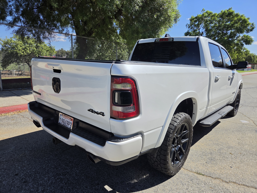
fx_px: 171
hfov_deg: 73.9
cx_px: 128
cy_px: 96
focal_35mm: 23
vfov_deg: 58.9
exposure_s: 1/5479
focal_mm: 5.4
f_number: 1.8
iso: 80
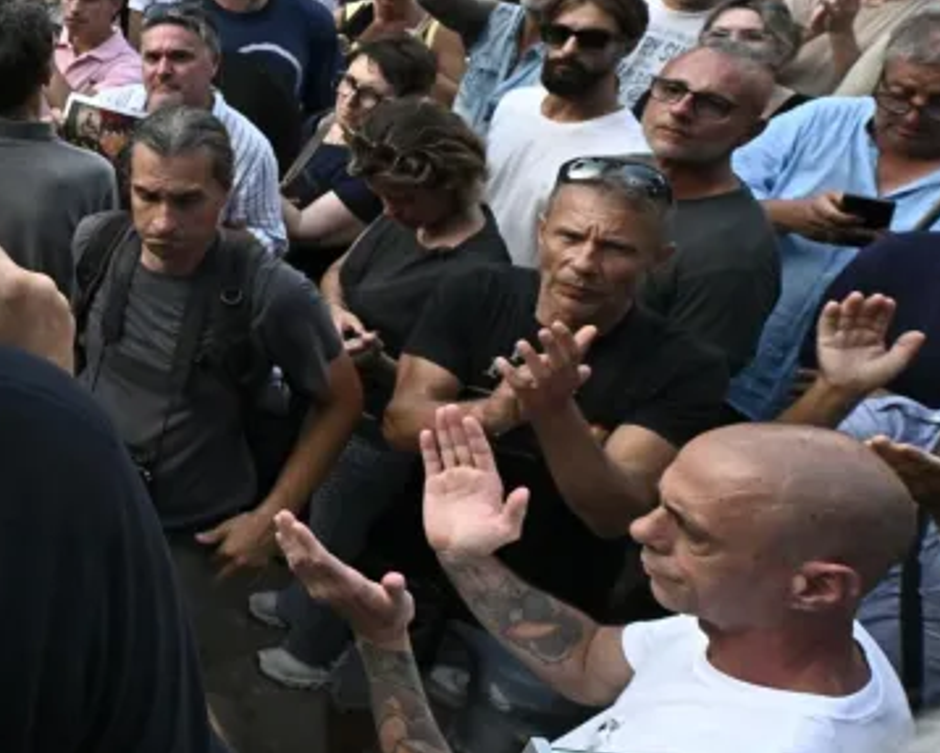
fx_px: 1225
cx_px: -257
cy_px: 178
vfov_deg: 33.4
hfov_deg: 32.5
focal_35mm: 44
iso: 2500
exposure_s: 1/1250
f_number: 8
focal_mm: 14
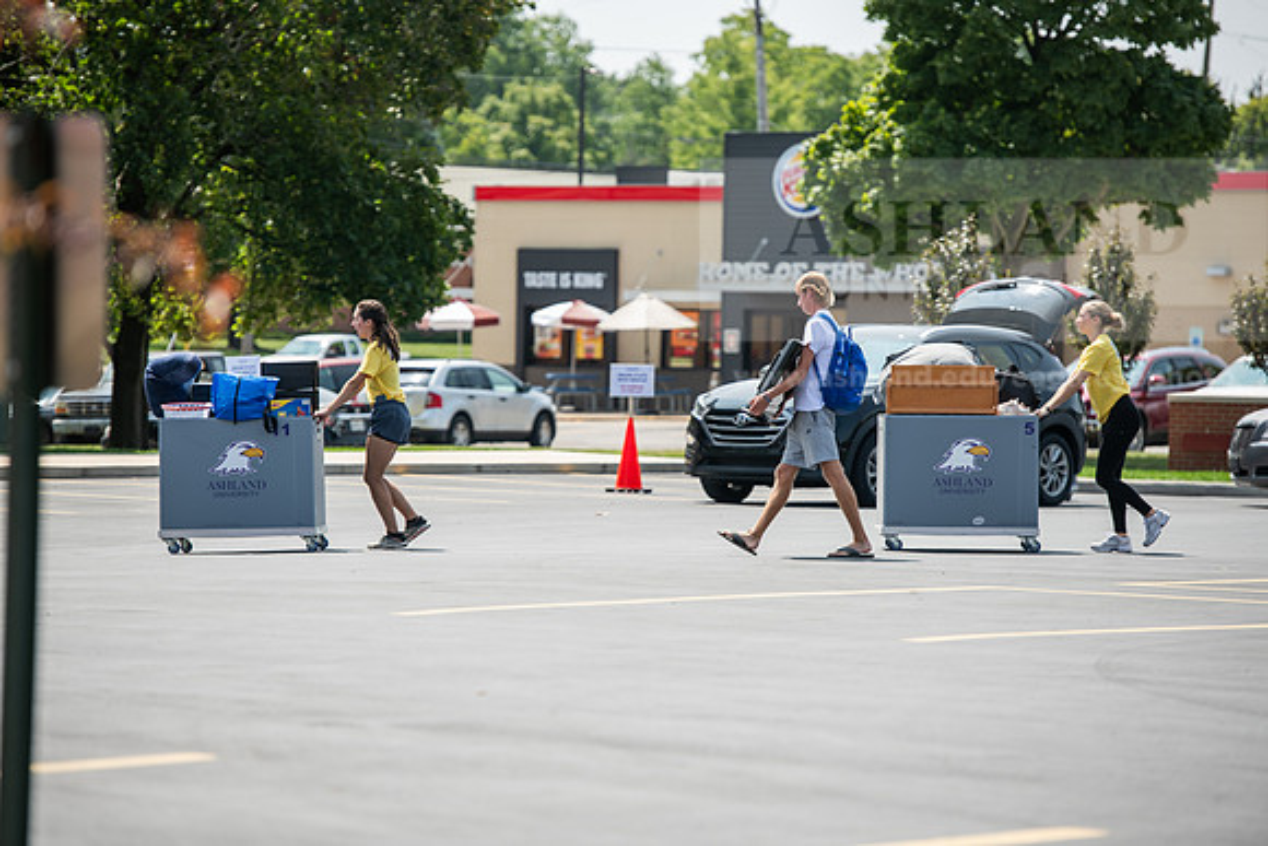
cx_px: 634
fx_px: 6165
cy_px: 423
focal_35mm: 175
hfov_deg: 11.7
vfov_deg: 7.9
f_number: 3.5
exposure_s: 1/400
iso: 64
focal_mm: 175
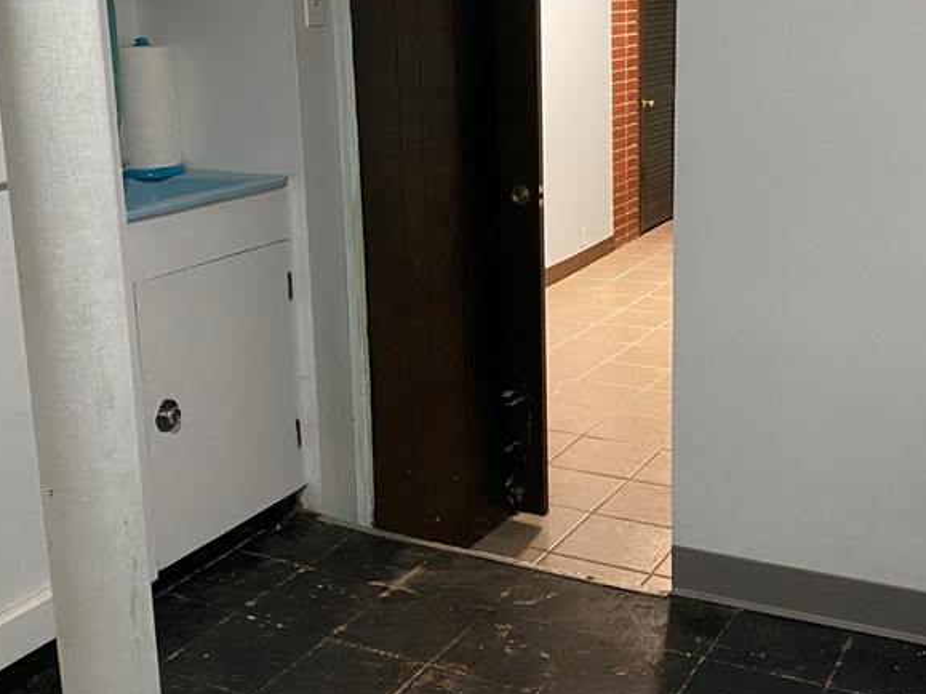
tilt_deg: -12.4
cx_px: 526
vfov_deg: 31.4
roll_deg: +1.1
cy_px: 265
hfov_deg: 41.2
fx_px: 1230
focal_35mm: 46
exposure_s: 1/60
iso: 500
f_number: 1.8
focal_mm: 4.25
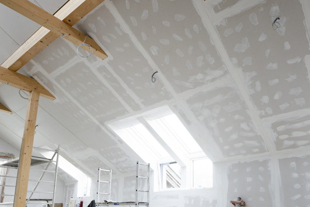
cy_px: 162
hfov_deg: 64.3
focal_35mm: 28
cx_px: 199
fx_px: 241
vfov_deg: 44.4
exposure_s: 1/25
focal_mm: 16
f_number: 7.1
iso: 100
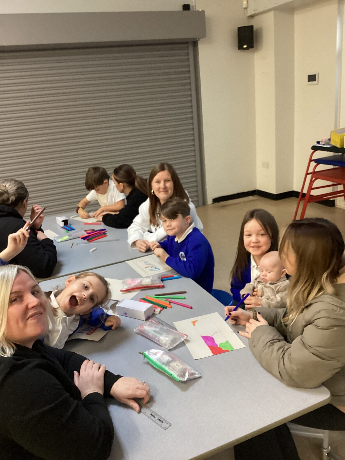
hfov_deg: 45.4
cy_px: 230
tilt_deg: -18.8
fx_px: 412
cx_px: 172
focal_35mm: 31
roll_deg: +5.3
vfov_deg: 58.4
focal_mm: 3.3
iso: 320
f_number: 2.4
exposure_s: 1/50
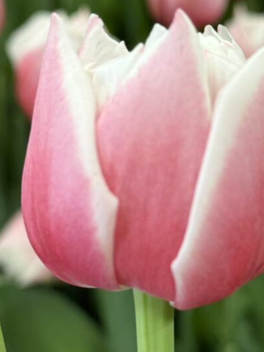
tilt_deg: -38.2
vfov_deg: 21.3
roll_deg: -3.1
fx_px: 935
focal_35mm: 92
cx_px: 155
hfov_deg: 16.1
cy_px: 162
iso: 200
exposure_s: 1/33
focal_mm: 6.76
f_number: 1.78
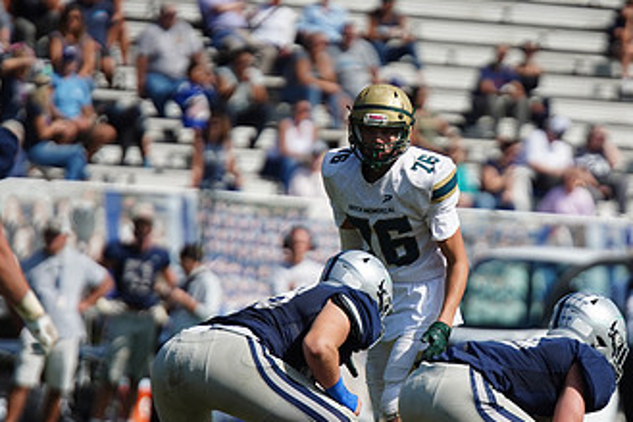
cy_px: 242
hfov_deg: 3.9
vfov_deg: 2.6
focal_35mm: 529
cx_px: 437
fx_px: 9297
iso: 400
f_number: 2.8
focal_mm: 300
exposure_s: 1/8000
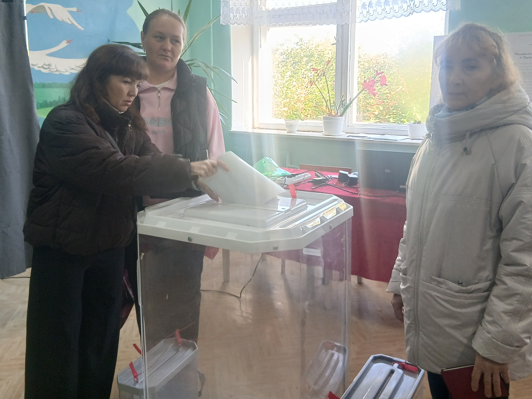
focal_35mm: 32
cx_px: 262
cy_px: 156
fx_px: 492
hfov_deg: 56.8
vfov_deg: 43.9
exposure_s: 1/50
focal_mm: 3.98
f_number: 1.8
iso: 200
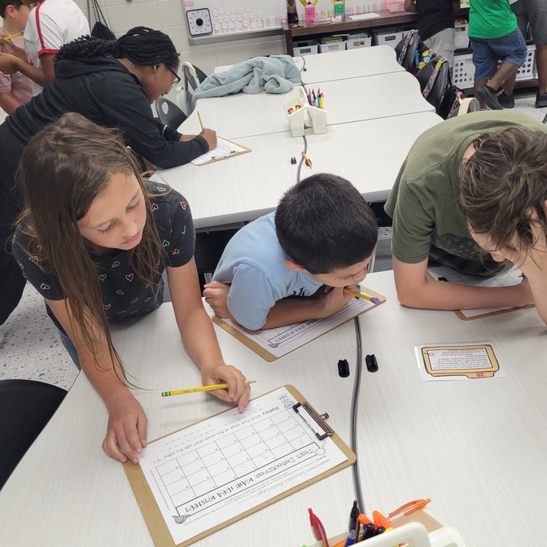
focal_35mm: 35
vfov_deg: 47.1
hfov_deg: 47.1
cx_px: 305
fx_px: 626
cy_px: 313
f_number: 1.8
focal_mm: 5.4
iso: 160
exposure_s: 1/120
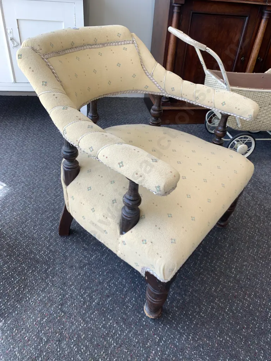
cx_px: 136
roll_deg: -5.2
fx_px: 271
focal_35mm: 26
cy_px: 180
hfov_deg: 53.1
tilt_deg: -36.3
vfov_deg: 67.3
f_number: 1.8
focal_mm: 4.25
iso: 25
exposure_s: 1/100
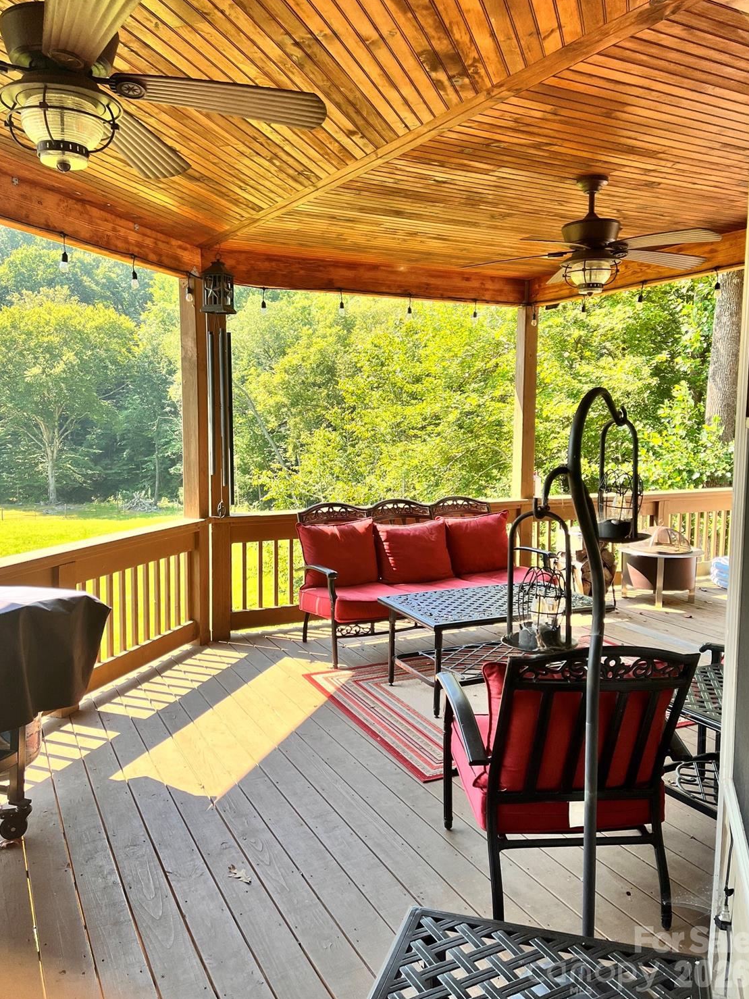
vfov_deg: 65.3
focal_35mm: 27
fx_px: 779
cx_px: 367
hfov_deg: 51.3
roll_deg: +0.6
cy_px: 482
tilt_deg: -4.9
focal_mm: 5.1
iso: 50
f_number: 1.6
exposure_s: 1/457
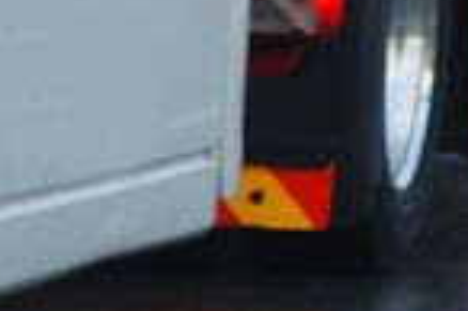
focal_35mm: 642
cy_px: -410
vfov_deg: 2.1
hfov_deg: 3.2
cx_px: 535
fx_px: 8337
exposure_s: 1/200
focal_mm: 130
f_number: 3.2
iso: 400
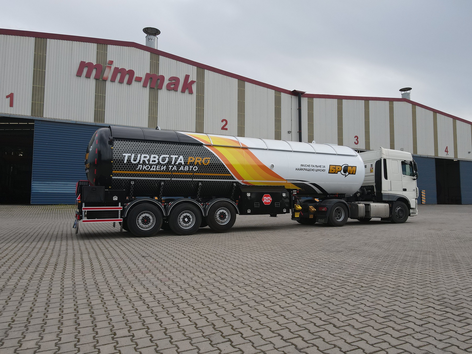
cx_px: 236
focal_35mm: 24
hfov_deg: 71.6
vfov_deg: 56.8
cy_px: 177
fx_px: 327
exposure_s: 1/350
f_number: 2.8
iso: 110
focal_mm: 4.5
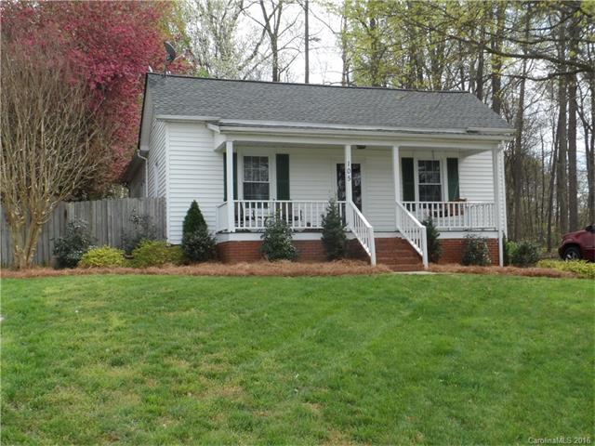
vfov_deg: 35.1
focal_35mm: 41
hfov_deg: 45.8
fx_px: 705
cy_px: 223
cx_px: 298
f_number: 7.4
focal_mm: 6.8
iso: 80
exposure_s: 1/90
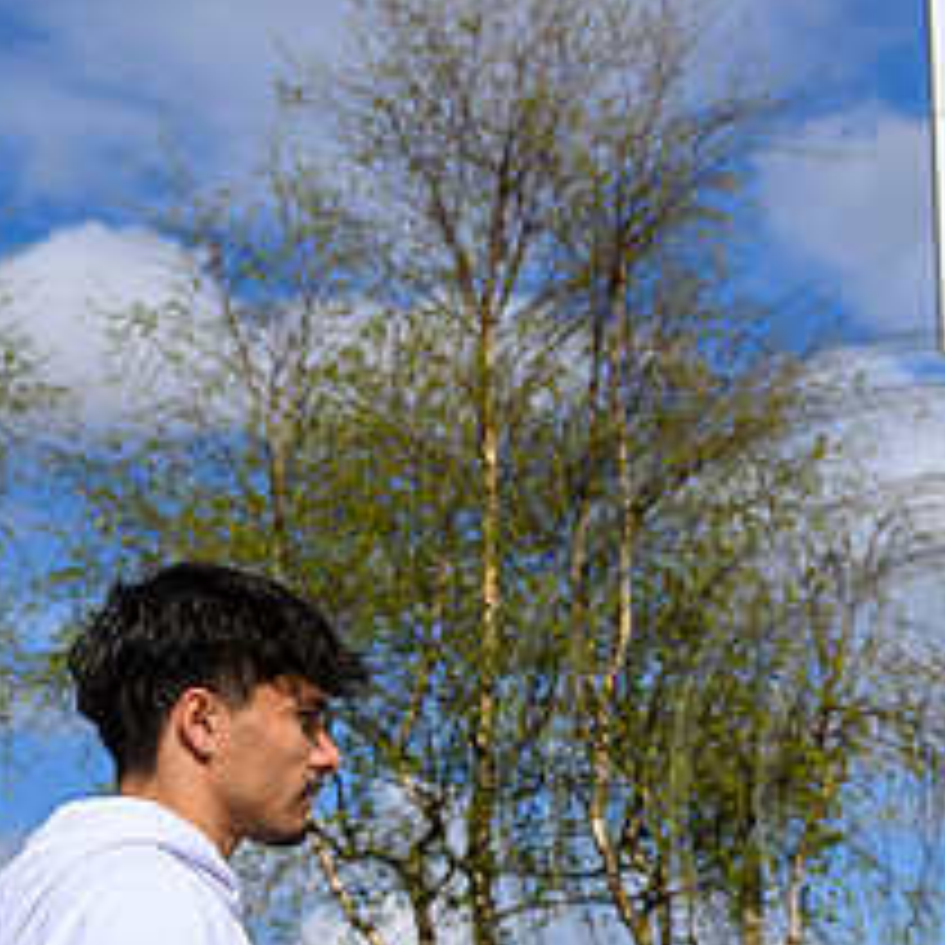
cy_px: 790
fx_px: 3336
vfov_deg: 16.0
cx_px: 958
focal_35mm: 108
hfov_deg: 15.8
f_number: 5.6
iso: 500
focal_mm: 46
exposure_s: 1/5000
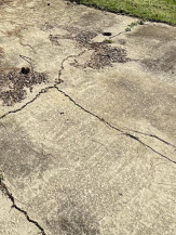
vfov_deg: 37.3
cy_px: -18
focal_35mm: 43
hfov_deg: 30.3
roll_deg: +1.3
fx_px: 291
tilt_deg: -11.1
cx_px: -16
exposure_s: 1/1395
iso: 50
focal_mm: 2.22
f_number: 2.2
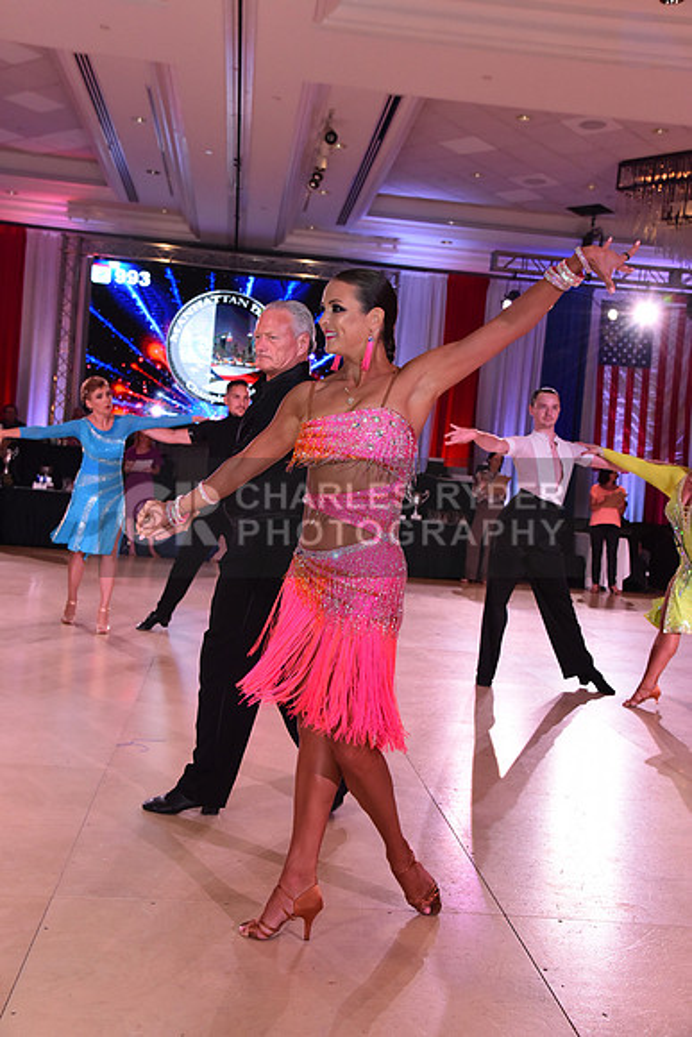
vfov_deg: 44.5
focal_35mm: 44
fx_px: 1268
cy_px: 518
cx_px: 346
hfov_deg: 30.5
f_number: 7.1
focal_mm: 44
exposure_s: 1/320
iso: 2500
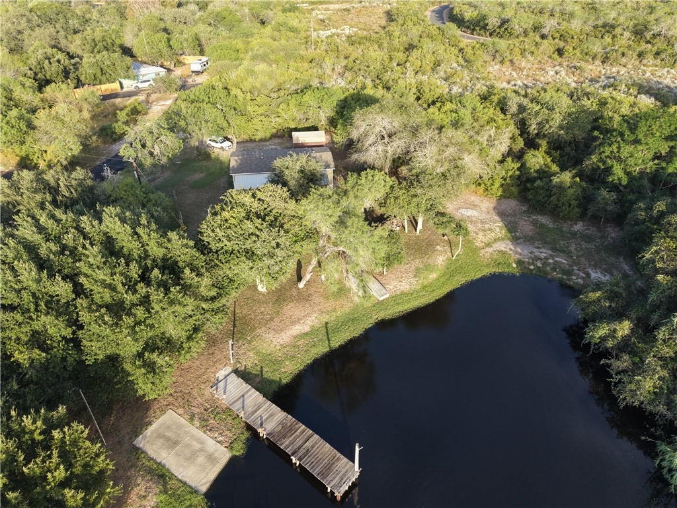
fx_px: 469
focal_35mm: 24
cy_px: 254
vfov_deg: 56.8
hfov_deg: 71.6
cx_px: 338
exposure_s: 1/1250
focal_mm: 8.67
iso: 200
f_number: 1.8
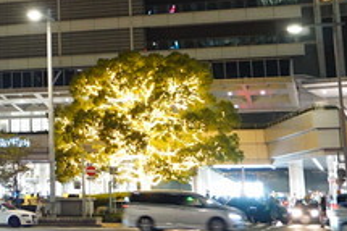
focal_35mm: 96
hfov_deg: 20.0
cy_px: -22
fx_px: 928
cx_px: -60
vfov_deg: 13.9
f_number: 4
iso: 3200
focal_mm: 23
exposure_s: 1/30
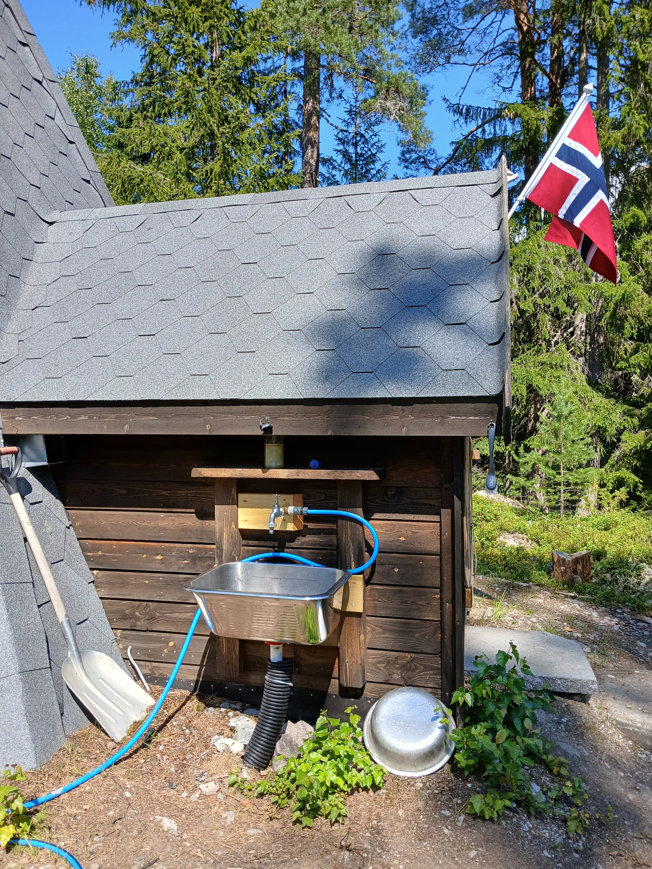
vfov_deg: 67.3
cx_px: 326
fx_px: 653
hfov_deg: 53.1
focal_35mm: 26
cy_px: 434
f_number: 1.8
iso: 20
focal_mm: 3.98
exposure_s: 1/253
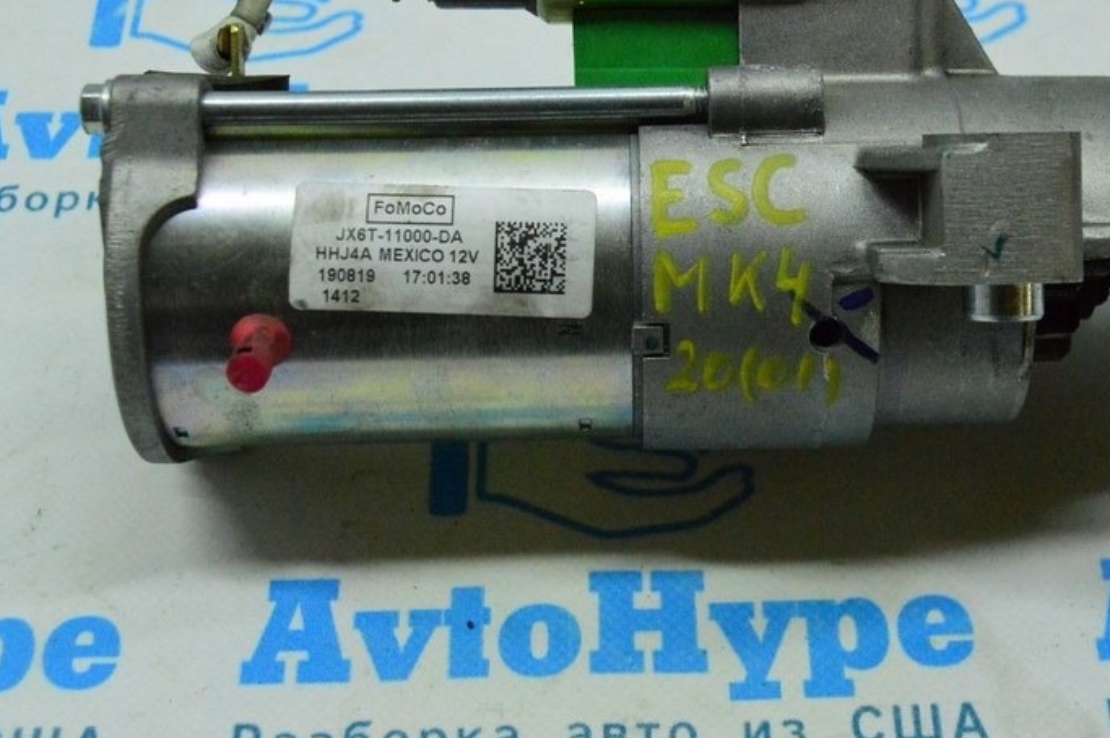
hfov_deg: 28.9
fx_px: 2149
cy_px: 225
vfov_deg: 19.4
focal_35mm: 70
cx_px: 648
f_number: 6.3
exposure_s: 1/640
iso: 6400
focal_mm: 31
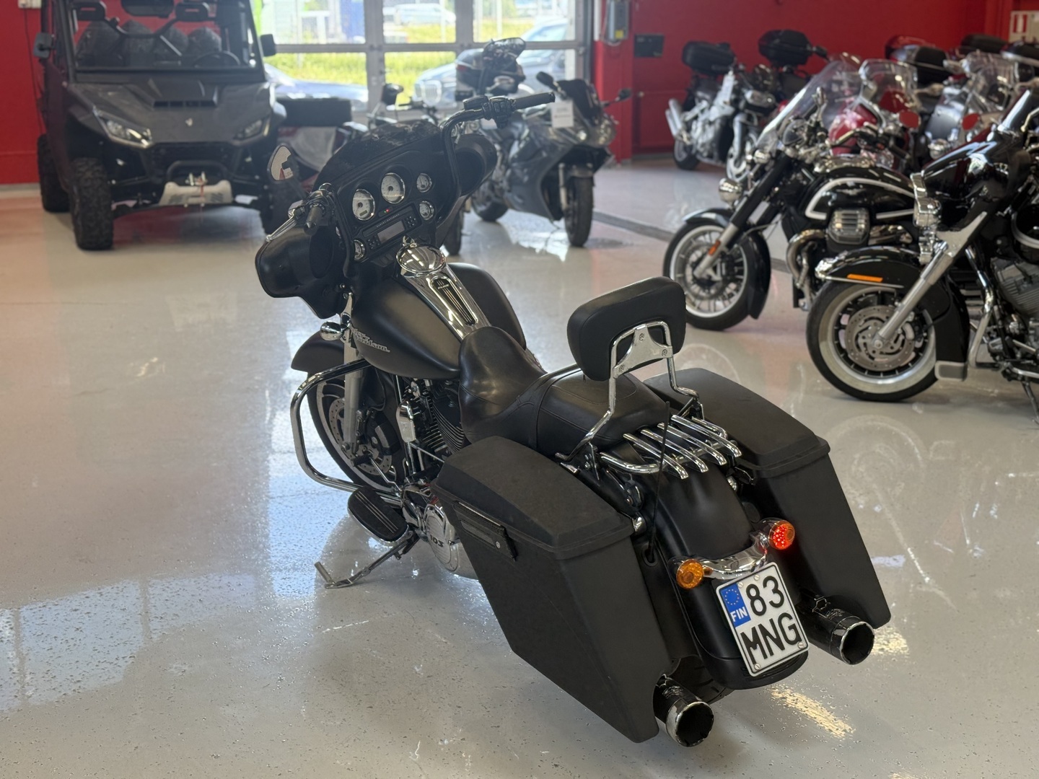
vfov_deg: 30.3
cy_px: 390
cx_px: 520
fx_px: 1441
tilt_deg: -13.2
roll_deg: +0.6
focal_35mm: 48
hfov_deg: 39.7
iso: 64
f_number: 1.78
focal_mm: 6.76
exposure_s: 1/100
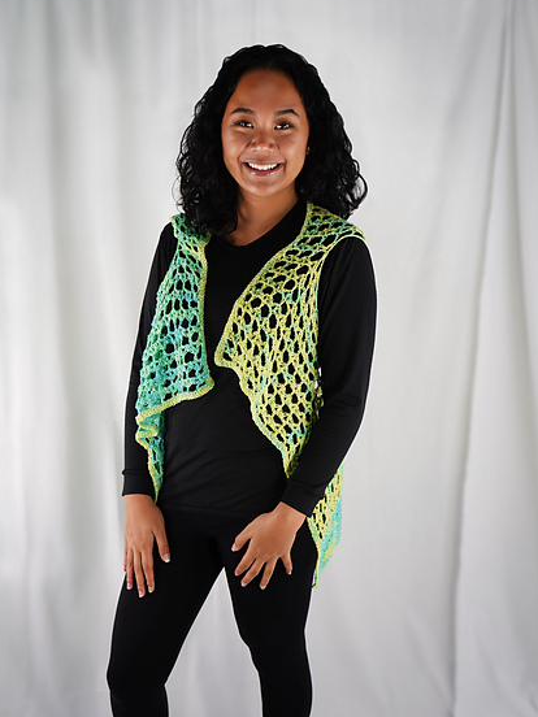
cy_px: 396
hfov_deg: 36.8
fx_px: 808
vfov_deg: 47.8
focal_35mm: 39
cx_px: 268
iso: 80
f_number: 4
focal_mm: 35
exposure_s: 1/50
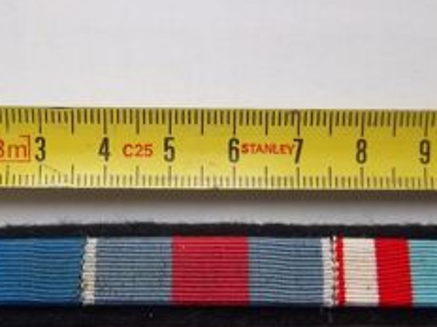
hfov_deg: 33.2
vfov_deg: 25.0
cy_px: 237
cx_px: 185
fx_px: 732
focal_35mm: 58
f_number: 3.5
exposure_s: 1/30
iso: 64
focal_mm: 5.05
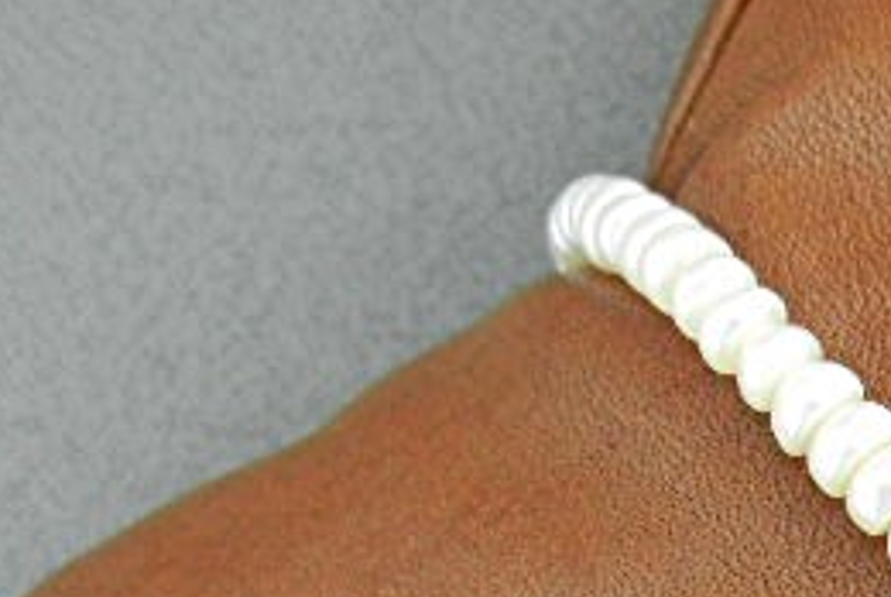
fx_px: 2849
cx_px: 857
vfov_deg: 11.8
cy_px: 590
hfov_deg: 17.4
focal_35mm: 115
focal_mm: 8.1
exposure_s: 1/4
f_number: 3.8
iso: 200
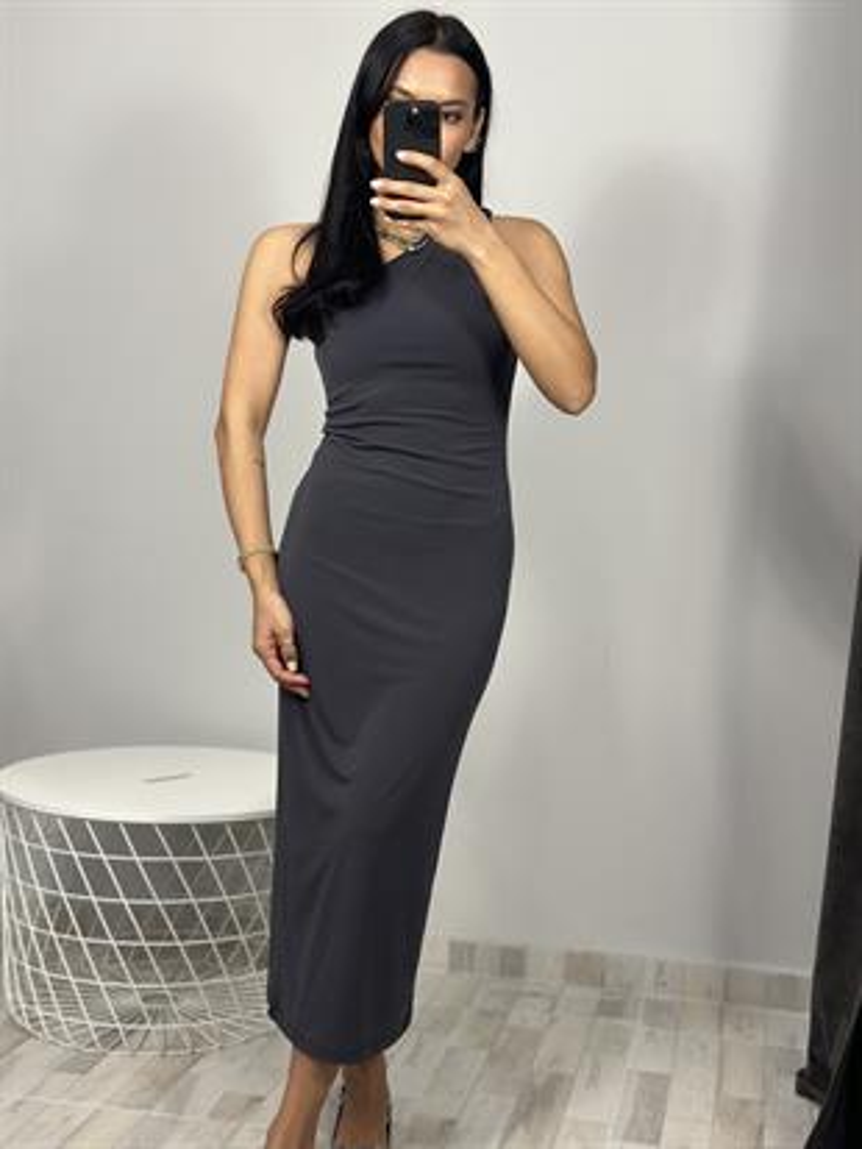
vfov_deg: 39.6
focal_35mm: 48
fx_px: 1593
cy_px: 574
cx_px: 431
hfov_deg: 30.3
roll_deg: -3.8
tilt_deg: -28.9
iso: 125
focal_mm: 6.86
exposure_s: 1/100
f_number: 1.78
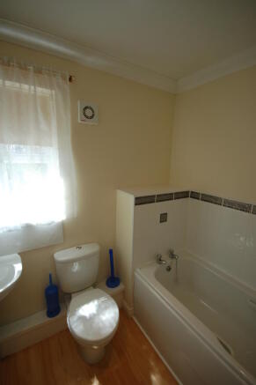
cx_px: 128
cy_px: 192
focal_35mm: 15
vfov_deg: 100.4
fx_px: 160
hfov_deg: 77.3
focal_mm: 10
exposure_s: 1/125
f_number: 5.6
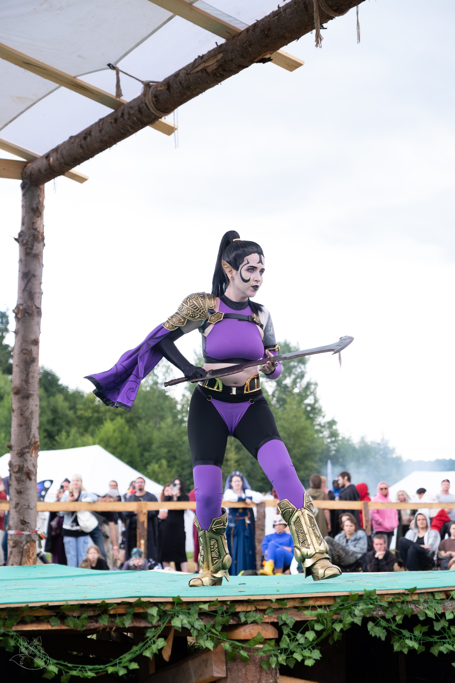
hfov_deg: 18.7
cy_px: 342
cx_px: 228
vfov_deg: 27.7
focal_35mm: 73
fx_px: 1384
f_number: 3.6
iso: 800
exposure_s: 1/640
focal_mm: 48.5
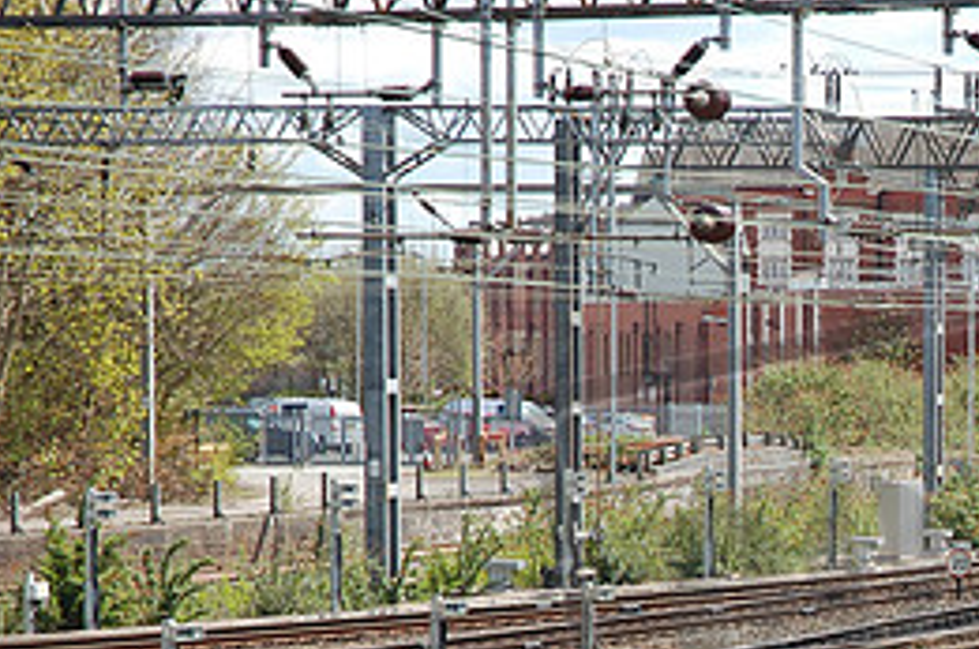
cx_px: 1069
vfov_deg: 7.3
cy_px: 649
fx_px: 5076
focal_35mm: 187
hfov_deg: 10.9
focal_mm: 56
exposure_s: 1/500
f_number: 5.6
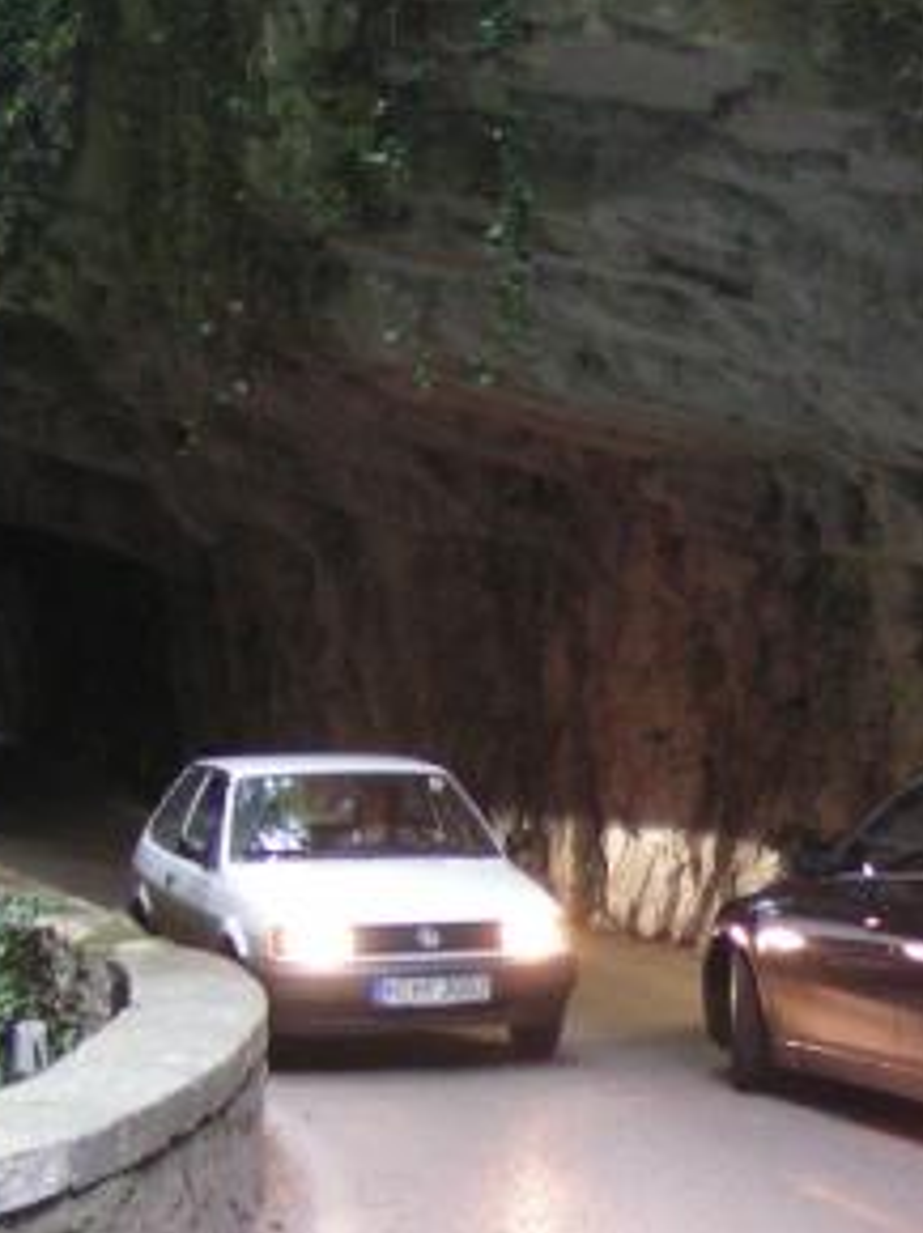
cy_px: 999
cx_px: 821
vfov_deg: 23.0
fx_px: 2991
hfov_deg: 17.3
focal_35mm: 84
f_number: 2.8
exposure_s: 1/13
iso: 200
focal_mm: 5.8
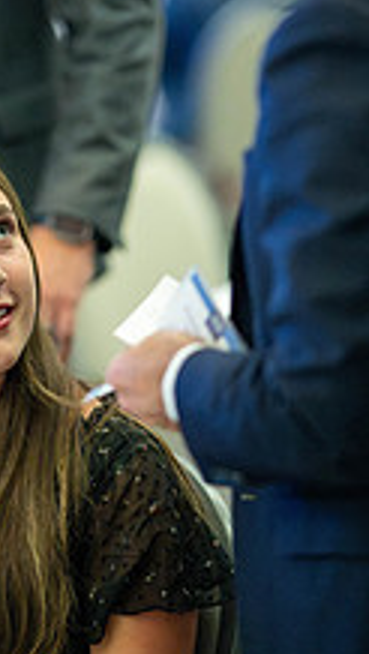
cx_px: 51
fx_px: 3939
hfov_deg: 5.4
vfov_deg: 9.5
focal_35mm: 227
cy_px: 171
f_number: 1.4
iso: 6400
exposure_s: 1/500
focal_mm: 105
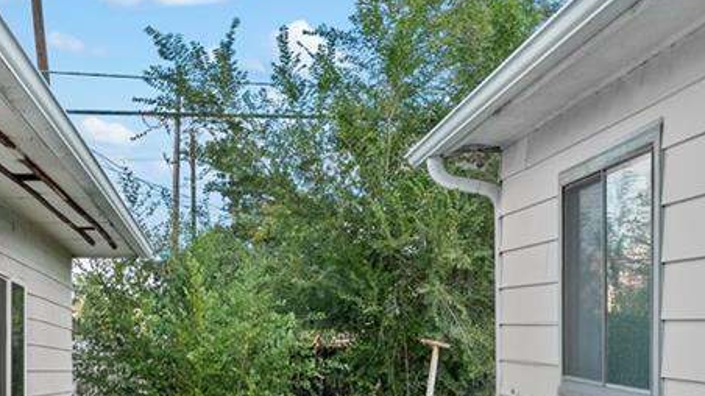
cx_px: 234
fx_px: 1177
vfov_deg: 18.7
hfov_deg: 33.0
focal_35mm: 63
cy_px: 365
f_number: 8
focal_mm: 17
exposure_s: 1/640
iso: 1000
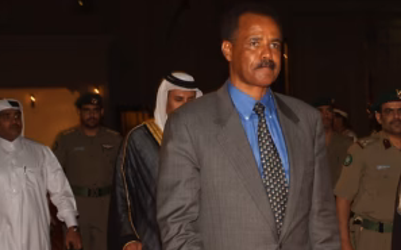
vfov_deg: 13.7
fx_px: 1037
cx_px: 336
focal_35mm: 95
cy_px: 200
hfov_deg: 21.5
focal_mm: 24
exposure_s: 1/60
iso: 400
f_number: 5.6
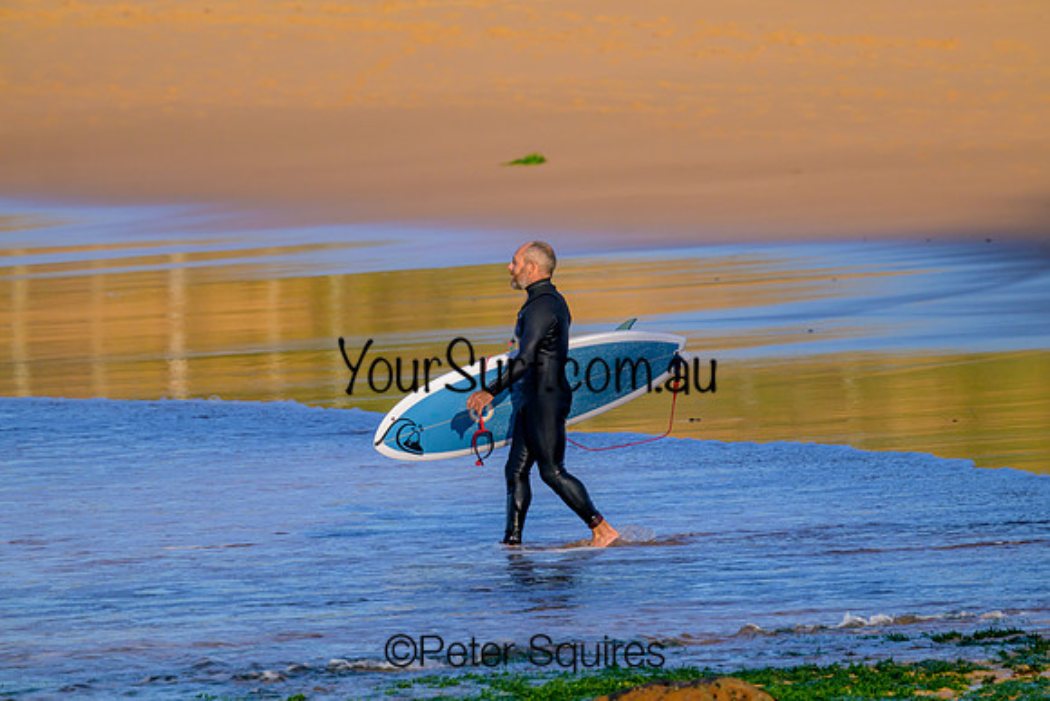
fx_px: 23338
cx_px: 525
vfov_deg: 1.7
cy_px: 350
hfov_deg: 2.6
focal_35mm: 800
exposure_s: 1/2000
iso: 1400
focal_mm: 800
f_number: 11
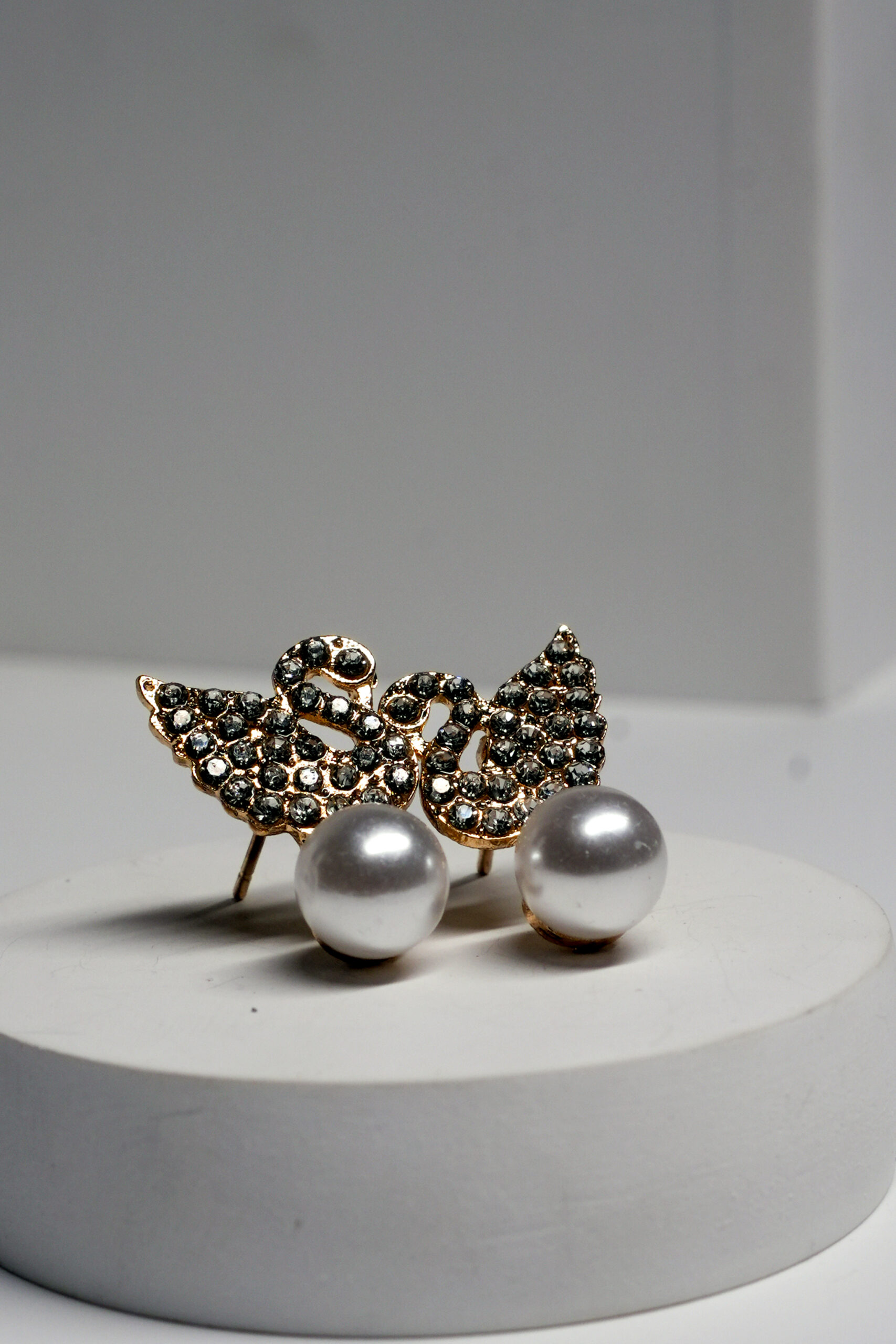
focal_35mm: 52
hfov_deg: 26.0
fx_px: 1941
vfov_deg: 38.2
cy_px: 672
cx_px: 448
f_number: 10
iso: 320
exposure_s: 1/100
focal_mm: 35
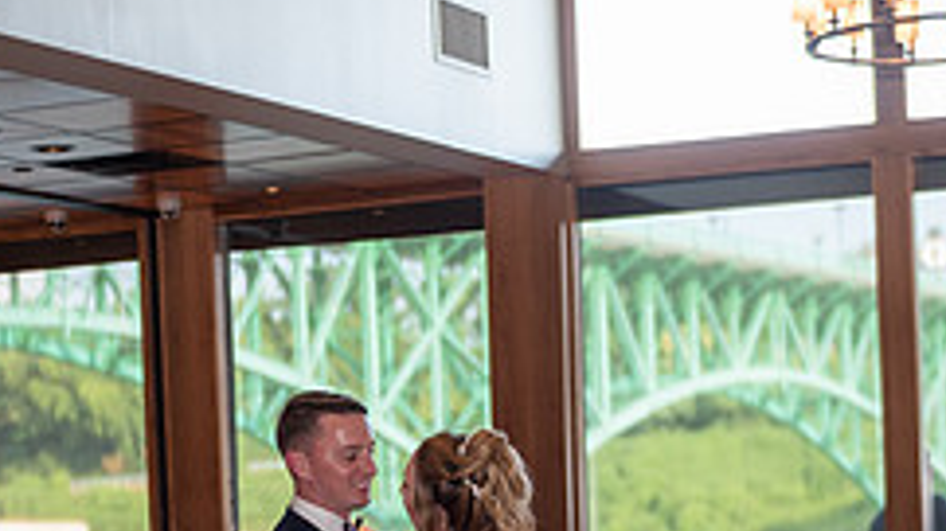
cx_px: 457
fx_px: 2784
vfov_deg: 10.7
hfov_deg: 19.3
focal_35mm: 111
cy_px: 629
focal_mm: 38
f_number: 2.8
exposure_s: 1/200
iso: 450
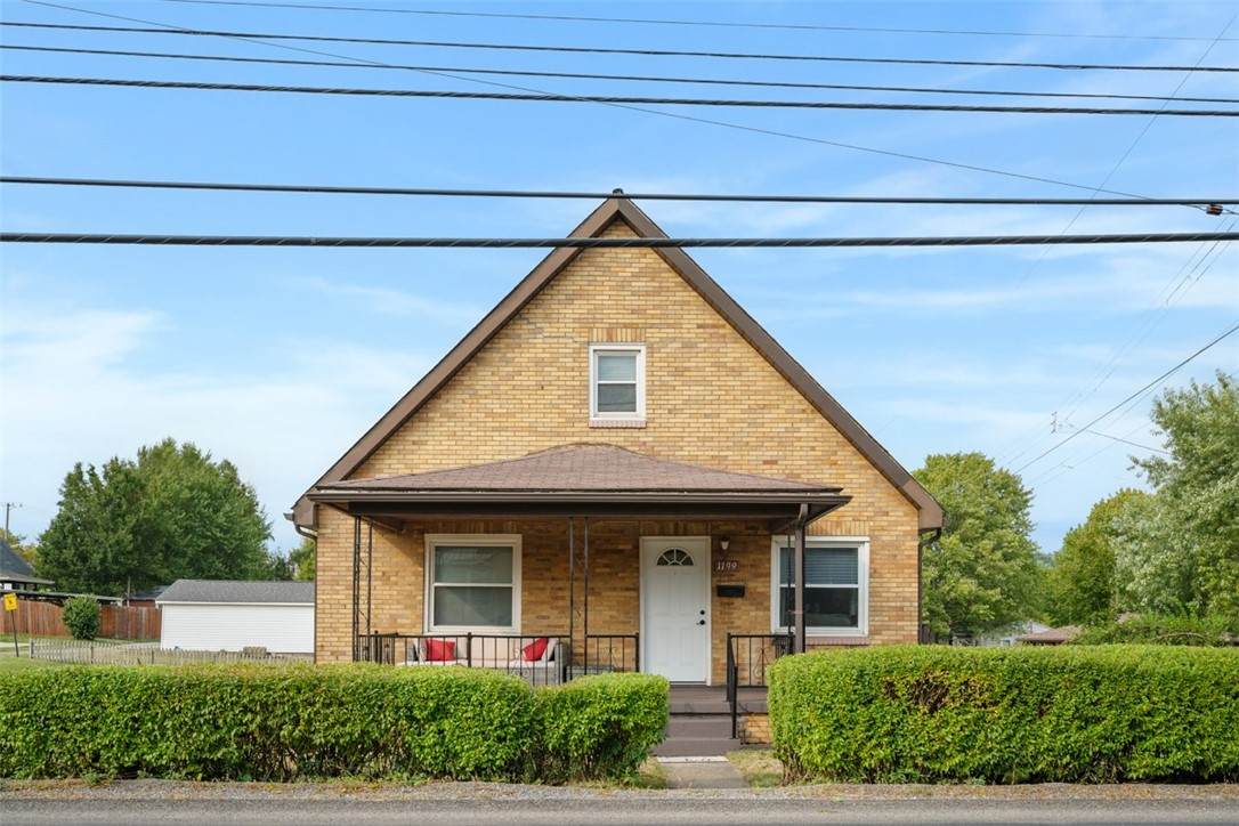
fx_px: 1032
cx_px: 620
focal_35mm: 30
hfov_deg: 61.9
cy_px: 413
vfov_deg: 43.6
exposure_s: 1/160
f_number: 8
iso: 400
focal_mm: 30
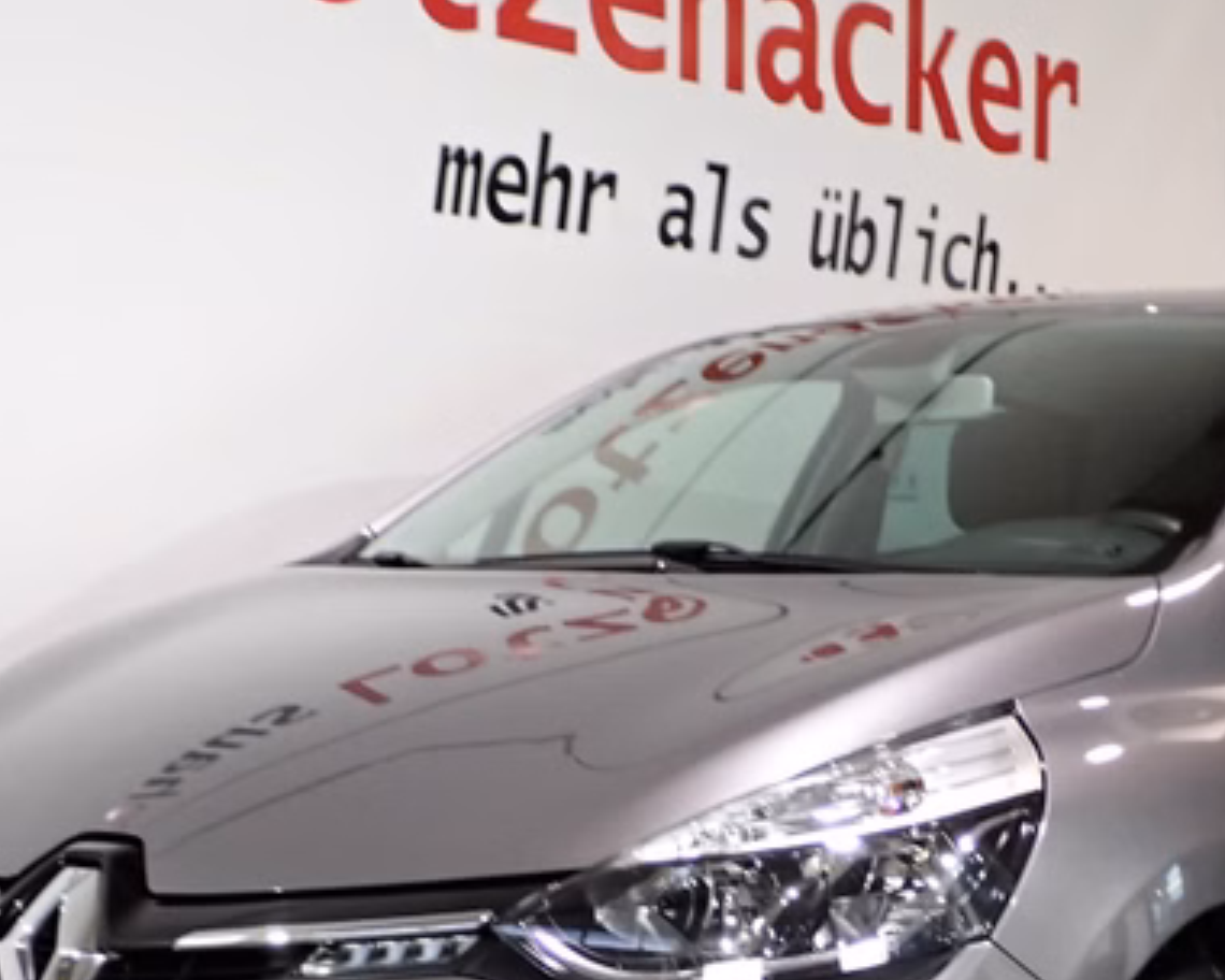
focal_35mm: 74
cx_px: 748
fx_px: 2683
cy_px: 861
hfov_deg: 25.7
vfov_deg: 20.3
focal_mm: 6.37
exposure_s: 1/40
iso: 320
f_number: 2.5
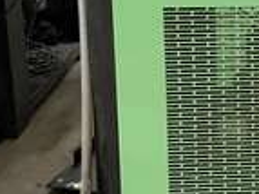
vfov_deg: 11.6
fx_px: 942
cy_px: 8
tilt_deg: -15.9
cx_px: 339
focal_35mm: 126
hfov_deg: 14.9
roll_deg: -0.6
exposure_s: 1/60
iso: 500
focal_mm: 6.76
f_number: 1.78
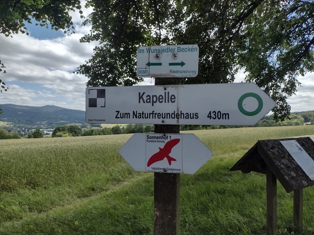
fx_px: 245
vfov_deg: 51.4
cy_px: 118
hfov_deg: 65.3
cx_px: 157
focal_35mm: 27
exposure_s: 1/2247
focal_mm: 4.71
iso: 100
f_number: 1.7
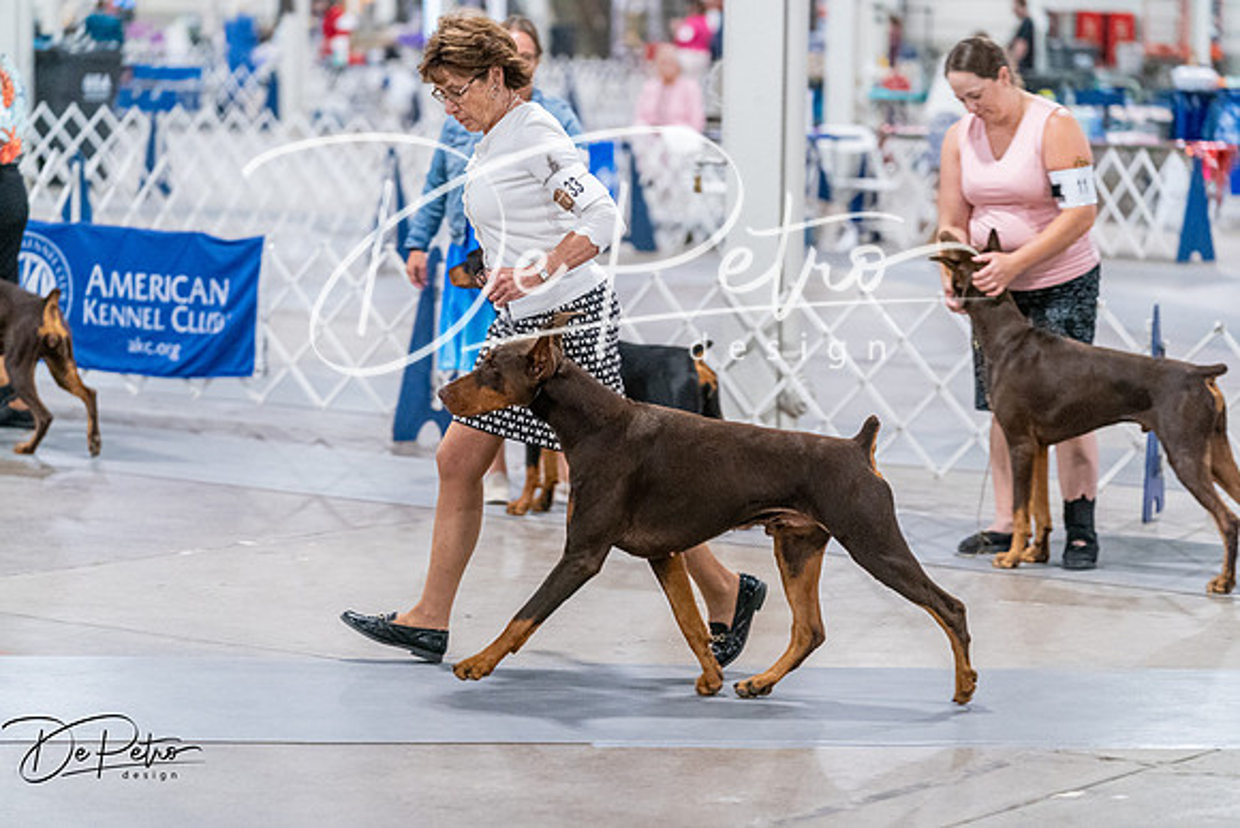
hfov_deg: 16.1
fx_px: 4375
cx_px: 620
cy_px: 414
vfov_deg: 10.8
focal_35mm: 127
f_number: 3.2
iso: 6400
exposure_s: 1/320
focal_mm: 127
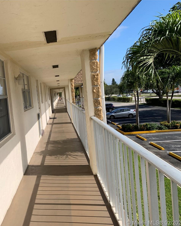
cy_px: 113
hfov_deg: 41.5
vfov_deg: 52.8
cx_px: 37
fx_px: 228
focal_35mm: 34
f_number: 1.8
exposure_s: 1/2309
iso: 25
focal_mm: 4.25
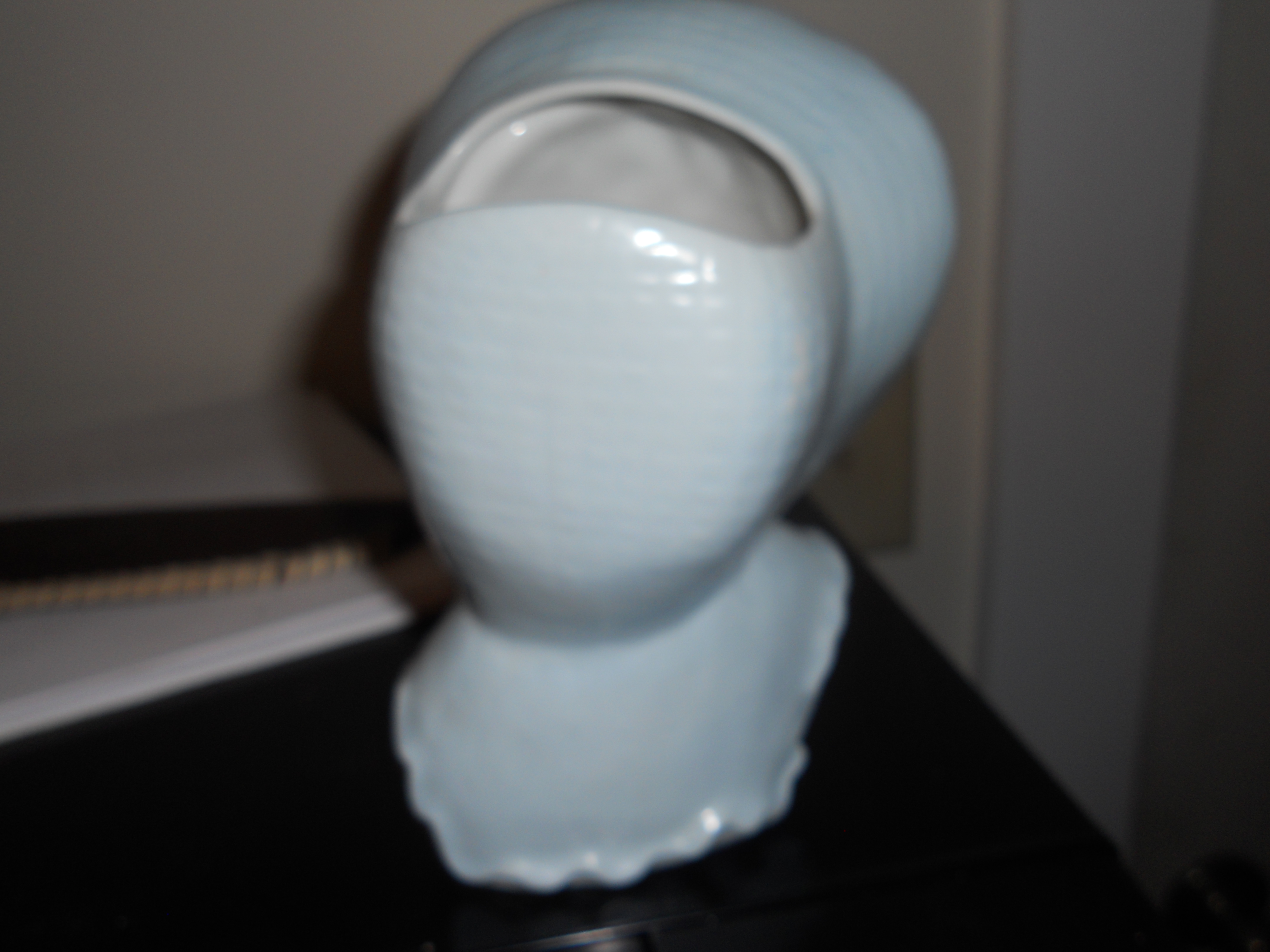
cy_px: 476
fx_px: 1174
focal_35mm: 32
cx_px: 635
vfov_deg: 44.2
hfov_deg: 56.8
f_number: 8.8
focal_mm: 5.8
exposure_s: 1/25
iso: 80
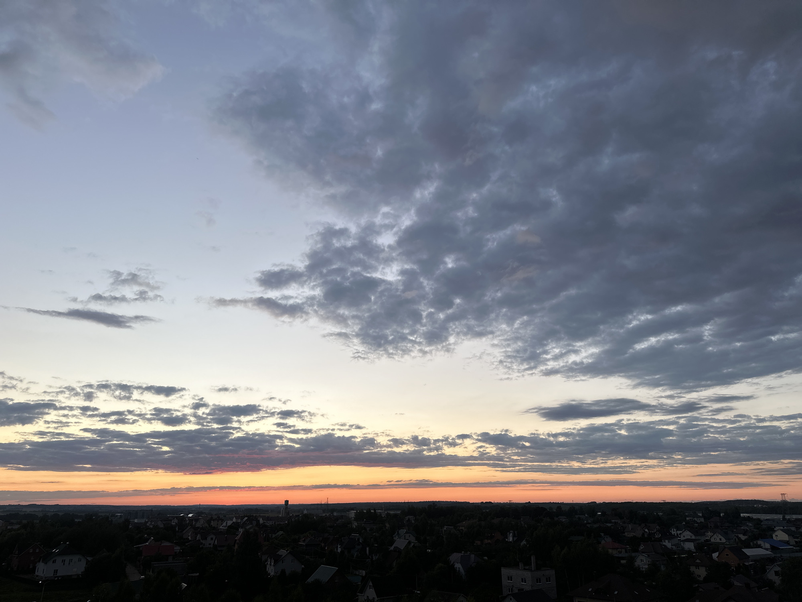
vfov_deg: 56.8
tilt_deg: +20.6
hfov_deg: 71.6
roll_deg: +0.5
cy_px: 301
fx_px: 556
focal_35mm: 24
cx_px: 401
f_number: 1.78
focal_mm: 6.86
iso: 80
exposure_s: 1/258
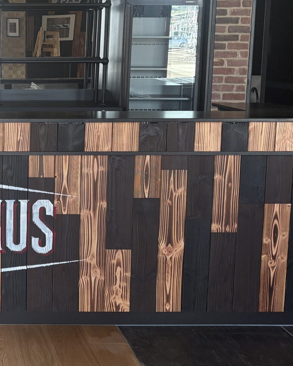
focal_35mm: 67
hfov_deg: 21.3
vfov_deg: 28.2
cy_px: 148
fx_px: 726
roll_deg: +0.1
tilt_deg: -8.4
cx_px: -51
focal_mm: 5.96
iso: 125
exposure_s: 1/82
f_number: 1.6
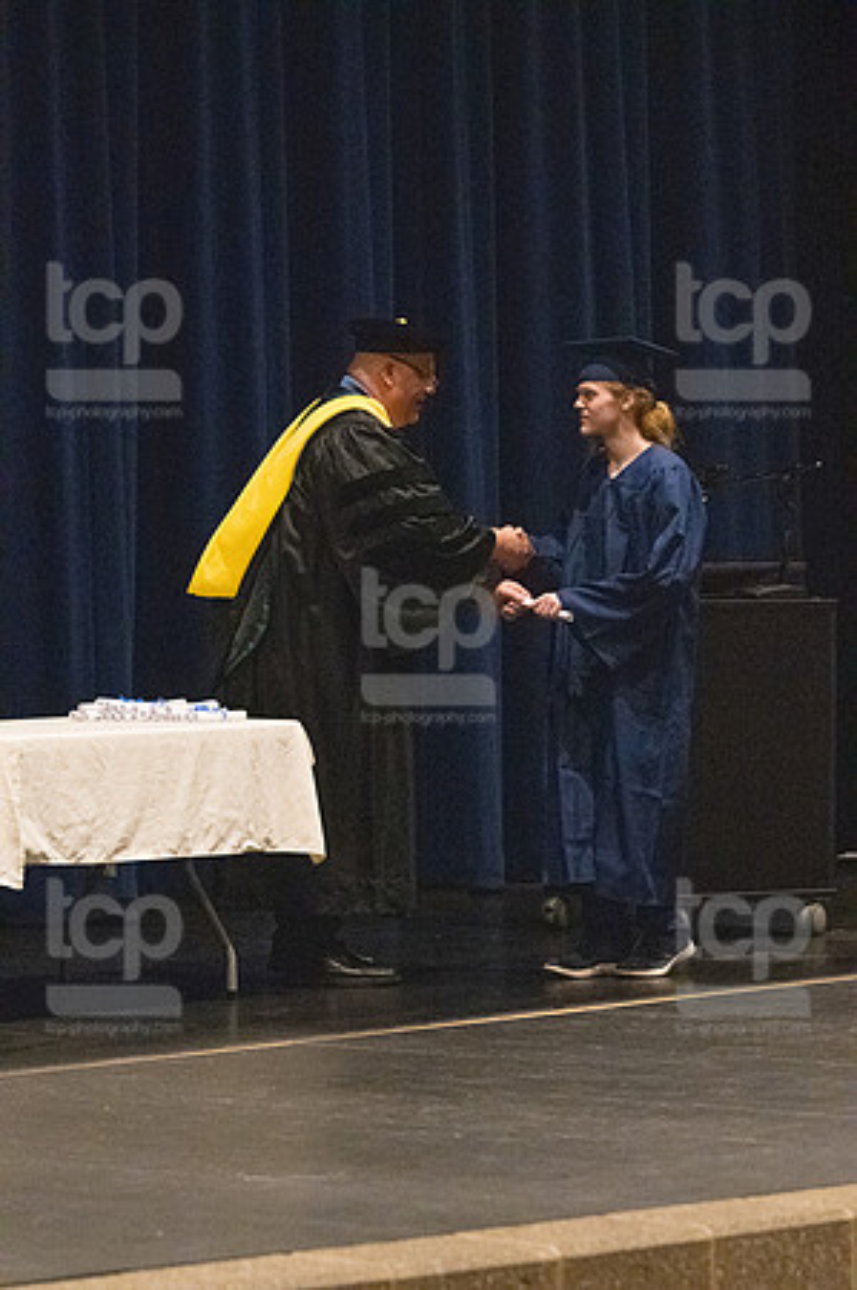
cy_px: 645
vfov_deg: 11.8
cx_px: 428
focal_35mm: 174
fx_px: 6227
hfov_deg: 7.9
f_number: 3.2
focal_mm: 116
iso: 10000
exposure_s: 1/400
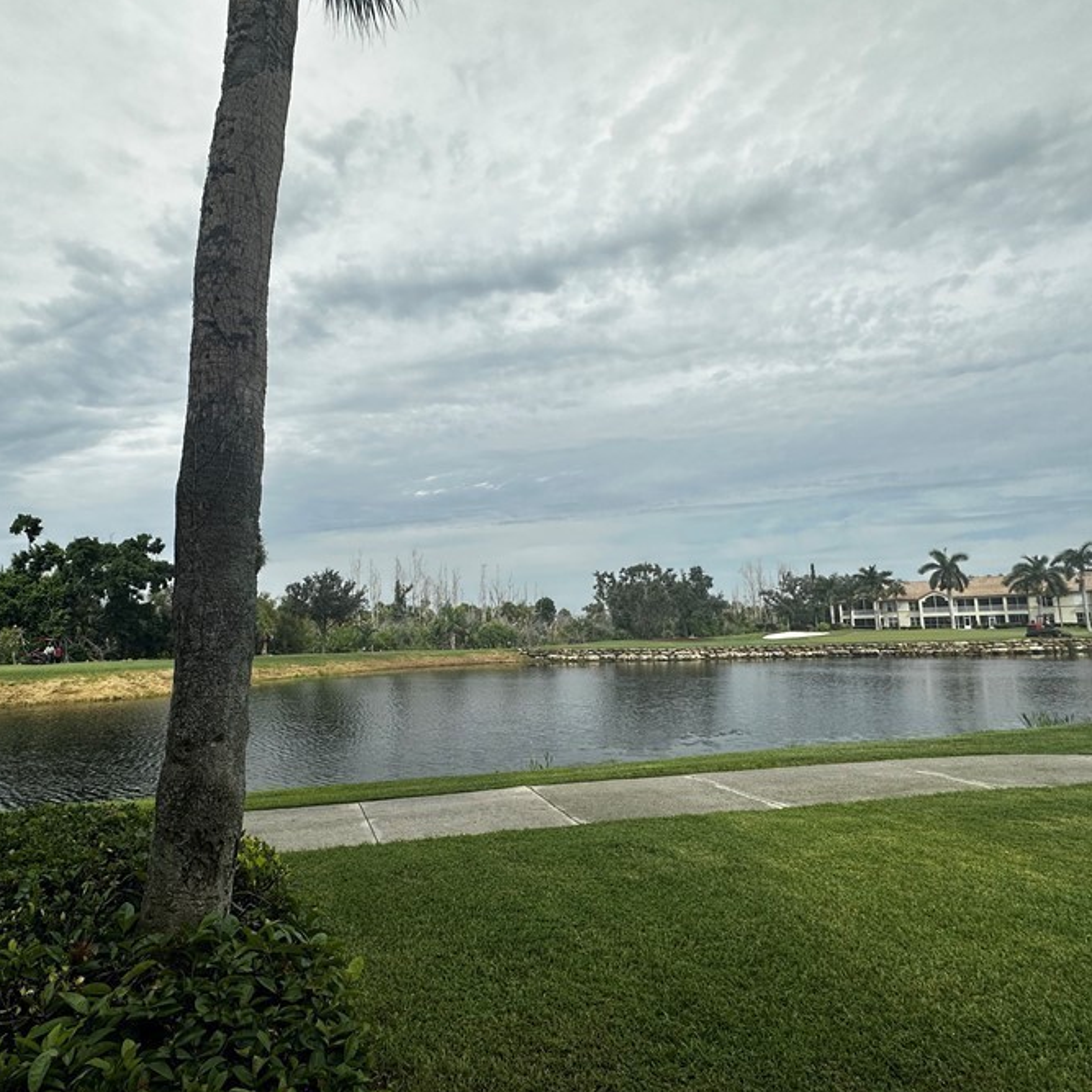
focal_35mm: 19
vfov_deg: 77.7
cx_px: 439
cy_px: 555
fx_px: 678
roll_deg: +1.4
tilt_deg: +6.6
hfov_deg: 76.8
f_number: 2.2
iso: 50
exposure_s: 1/3040
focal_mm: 2.22
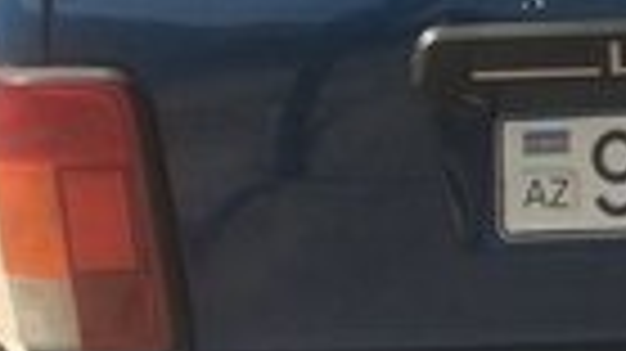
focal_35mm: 113
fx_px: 1875
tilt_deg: -5.8
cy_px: -189
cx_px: 775
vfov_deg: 10.3
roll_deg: -0.1
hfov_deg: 17.9
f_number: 2.2
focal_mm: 4.15
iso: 32
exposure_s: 1/1520
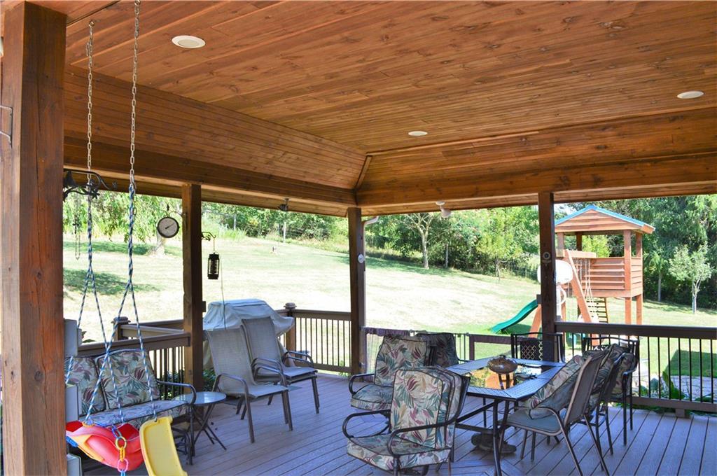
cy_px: 238
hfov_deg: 67.4
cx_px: 358
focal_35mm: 27
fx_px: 537
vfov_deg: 47.8
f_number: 9
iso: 400
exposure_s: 1/100
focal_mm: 18
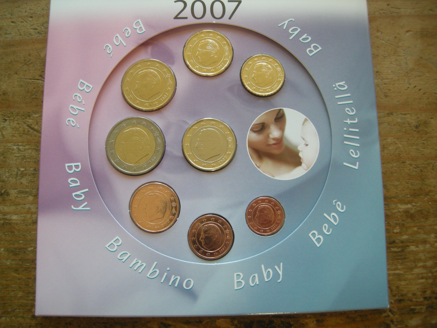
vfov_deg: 39.7
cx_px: 218
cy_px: 164
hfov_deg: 51.4
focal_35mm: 36
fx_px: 454
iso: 201
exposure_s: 1/60
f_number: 2.7
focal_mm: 7.5
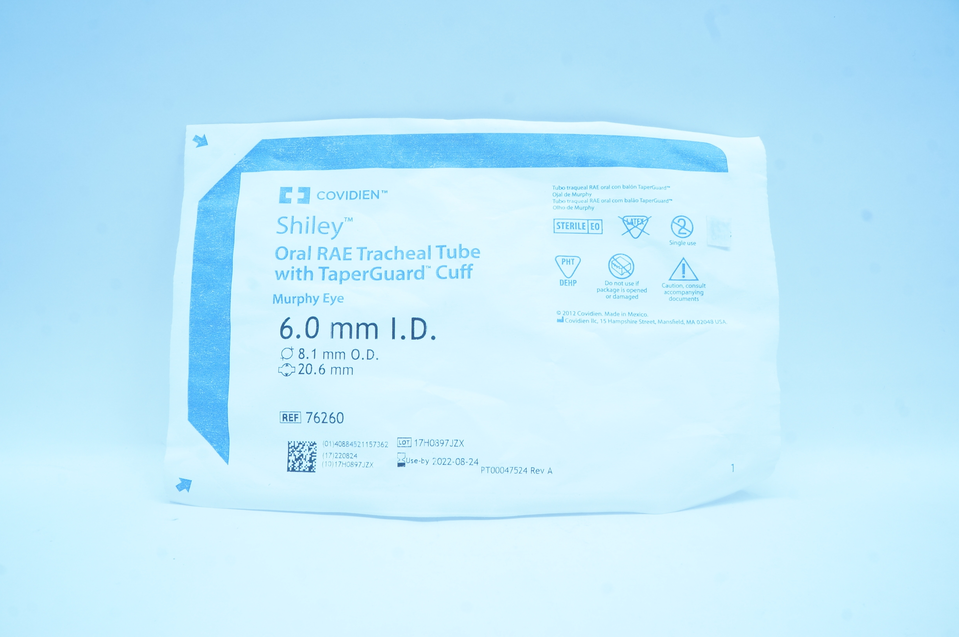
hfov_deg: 67.4
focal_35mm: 27
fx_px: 718
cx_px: 480
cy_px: 318
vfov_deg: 47.8
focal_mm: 18
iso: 400
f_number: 13
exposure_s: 1/13
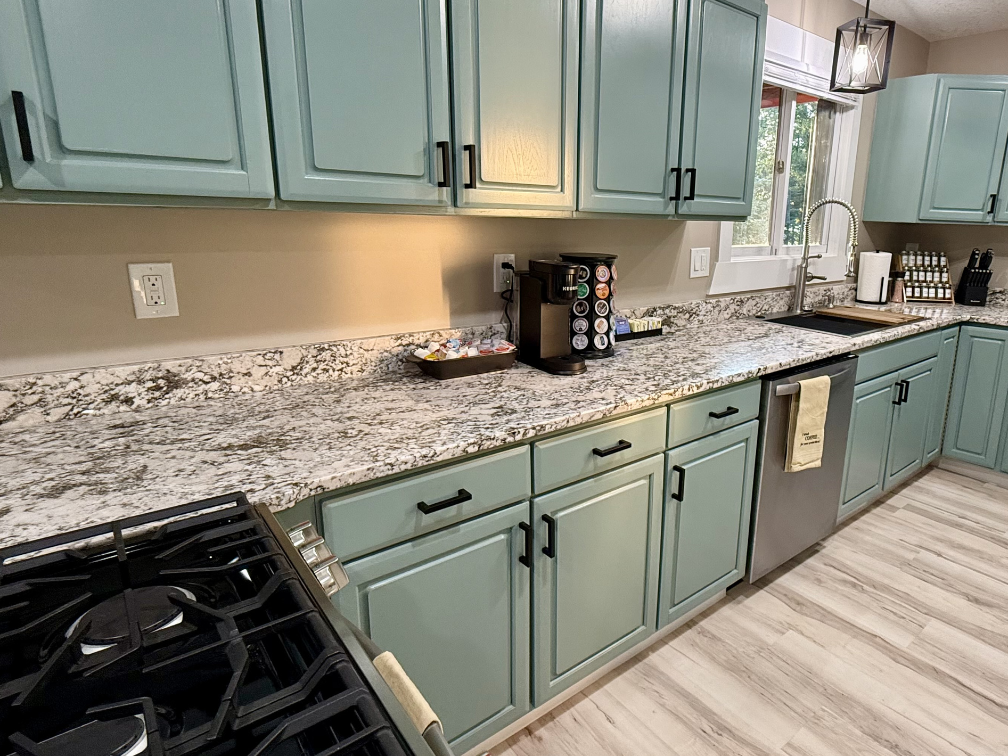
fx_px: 612
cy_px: 355
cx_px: 620
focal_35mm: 21
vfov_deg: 63.4
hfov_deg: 77.8
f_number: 2.2
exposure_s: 1/60
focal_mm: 2.22
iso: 250
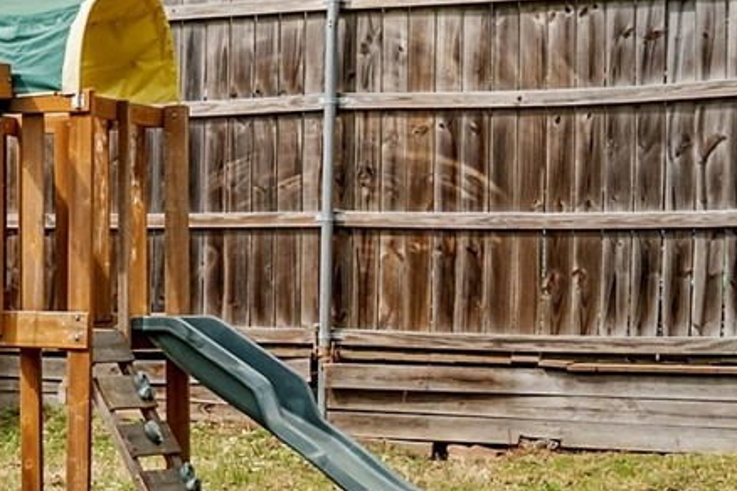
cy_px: 301
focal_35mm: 114
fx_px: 2334
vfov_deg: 12.0
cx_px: -951
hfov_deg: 13.7
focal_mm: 23
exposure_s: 1/1000
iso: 800
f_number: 8
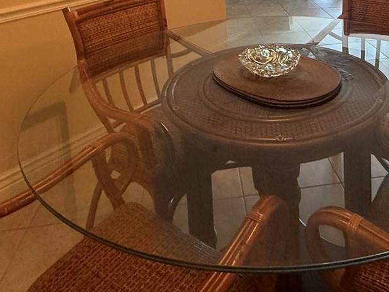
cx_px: 251
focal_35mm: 37
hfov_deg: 49.5
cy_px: -56
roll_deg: +2.2
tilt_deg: -4.6
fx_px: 416
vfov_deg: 32.2
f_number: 2.2
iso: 500
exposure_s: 1/120
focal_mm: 2.22
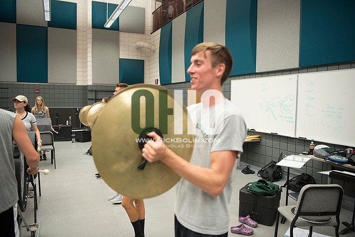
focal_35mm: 28
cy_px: 118
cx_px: 178
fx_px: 276
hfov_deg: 65.5
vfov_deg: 46.4
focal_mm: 28
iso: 1250
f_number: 2.8
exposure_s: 1/160
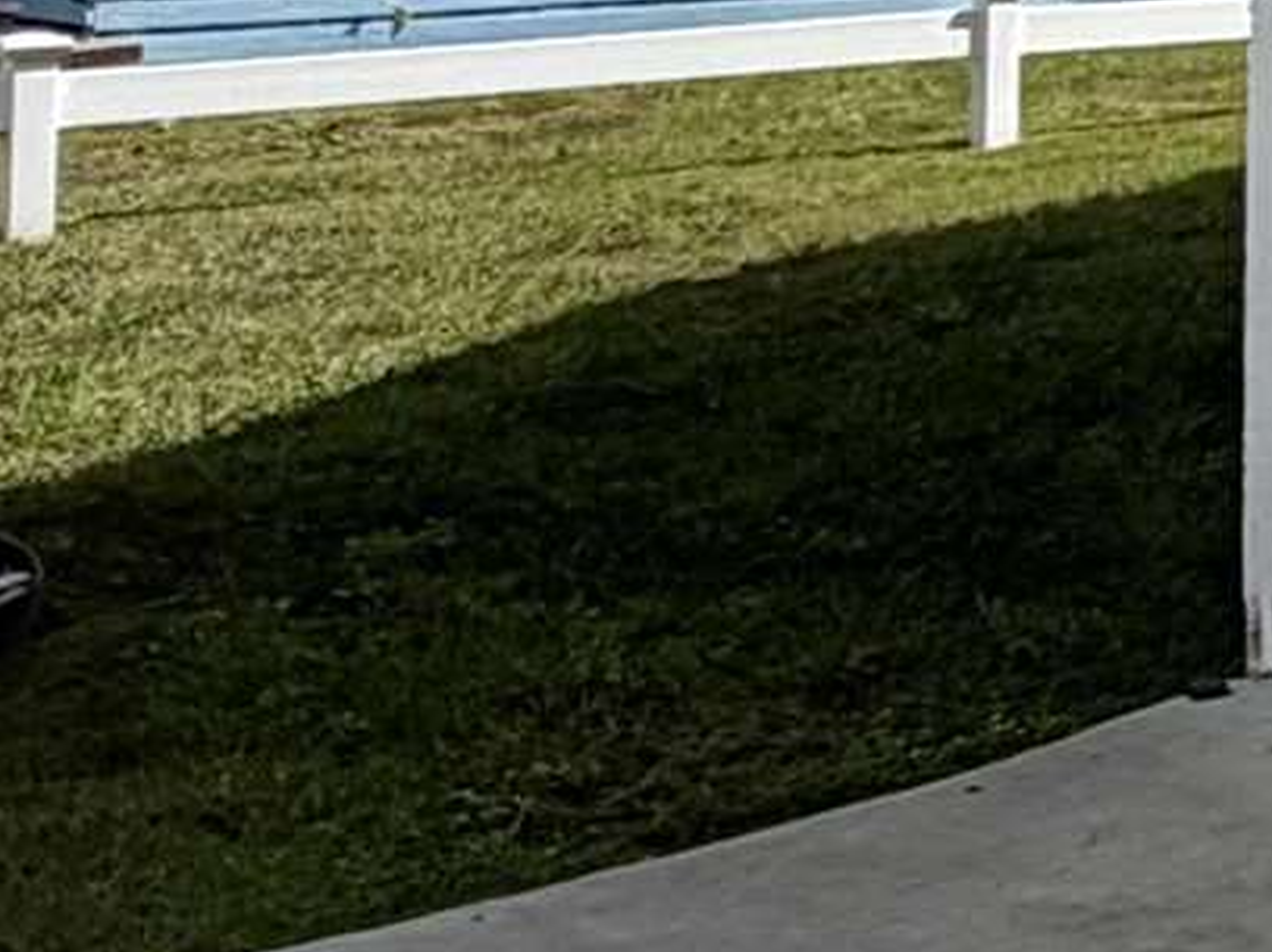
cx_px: 2651
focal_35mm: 106
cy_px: -371
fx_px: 3893
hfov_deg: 14.8
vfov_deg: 13.3
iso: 20
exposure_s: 1/1259
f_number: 2.2
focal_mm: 2.22
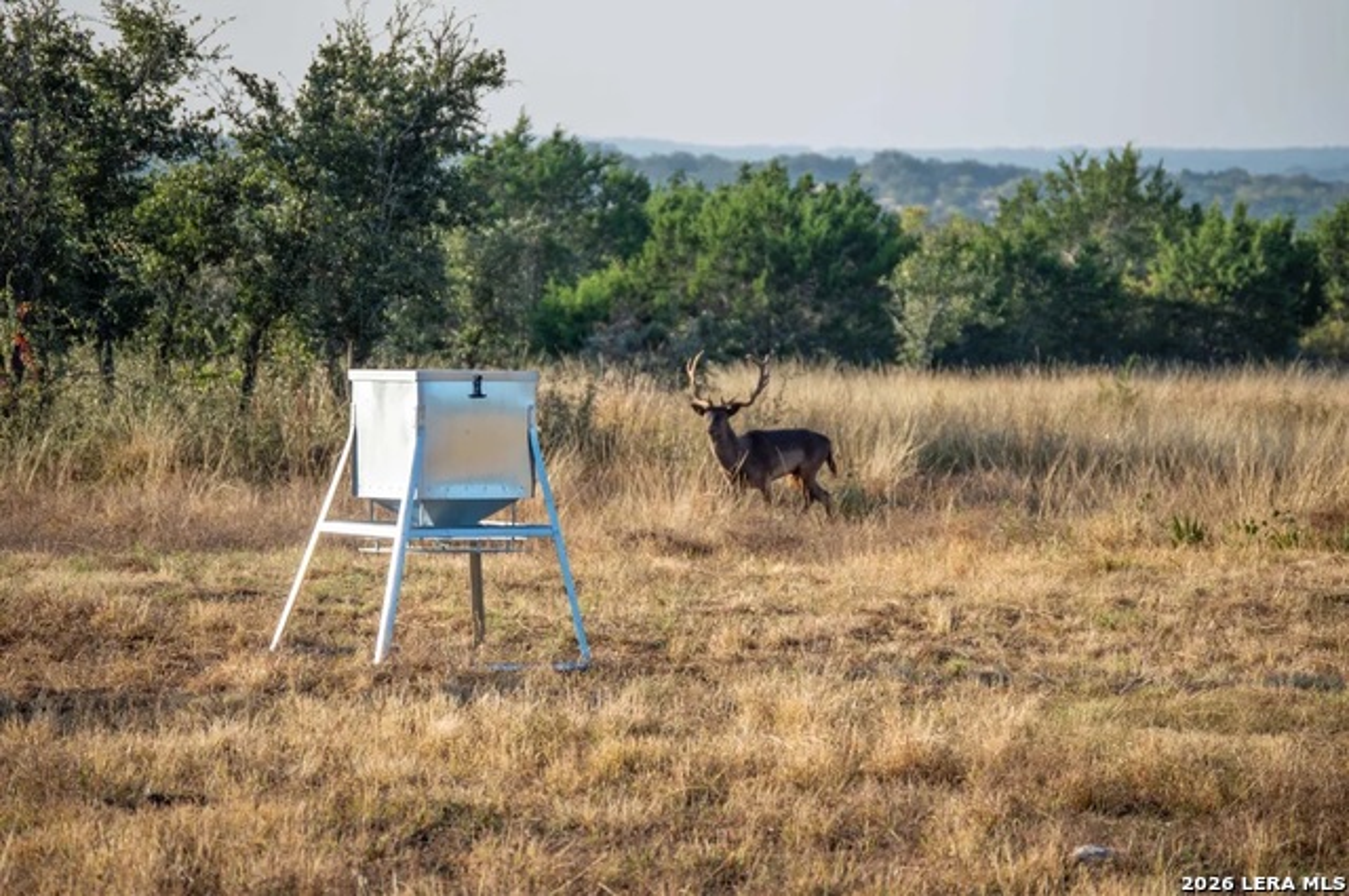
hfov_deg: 10.6
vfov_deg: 7.0
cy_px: 448
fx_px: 7298
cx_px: 674
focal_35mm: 195
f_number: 6.3
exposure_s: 1/640
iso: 100
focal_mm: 130
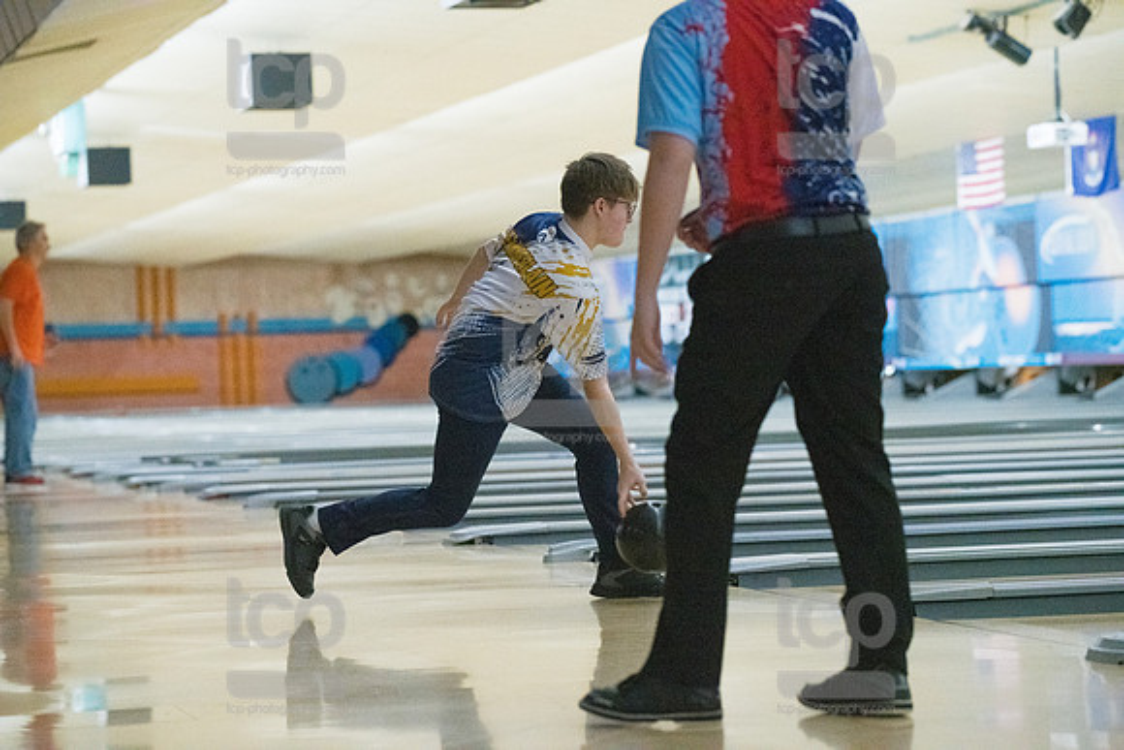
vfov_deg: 11.4
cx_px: 562
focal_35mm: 120
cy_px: 375
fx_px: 3747
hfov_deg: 17.1
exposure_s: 1/1000
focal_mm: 120
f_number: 4
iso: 10000
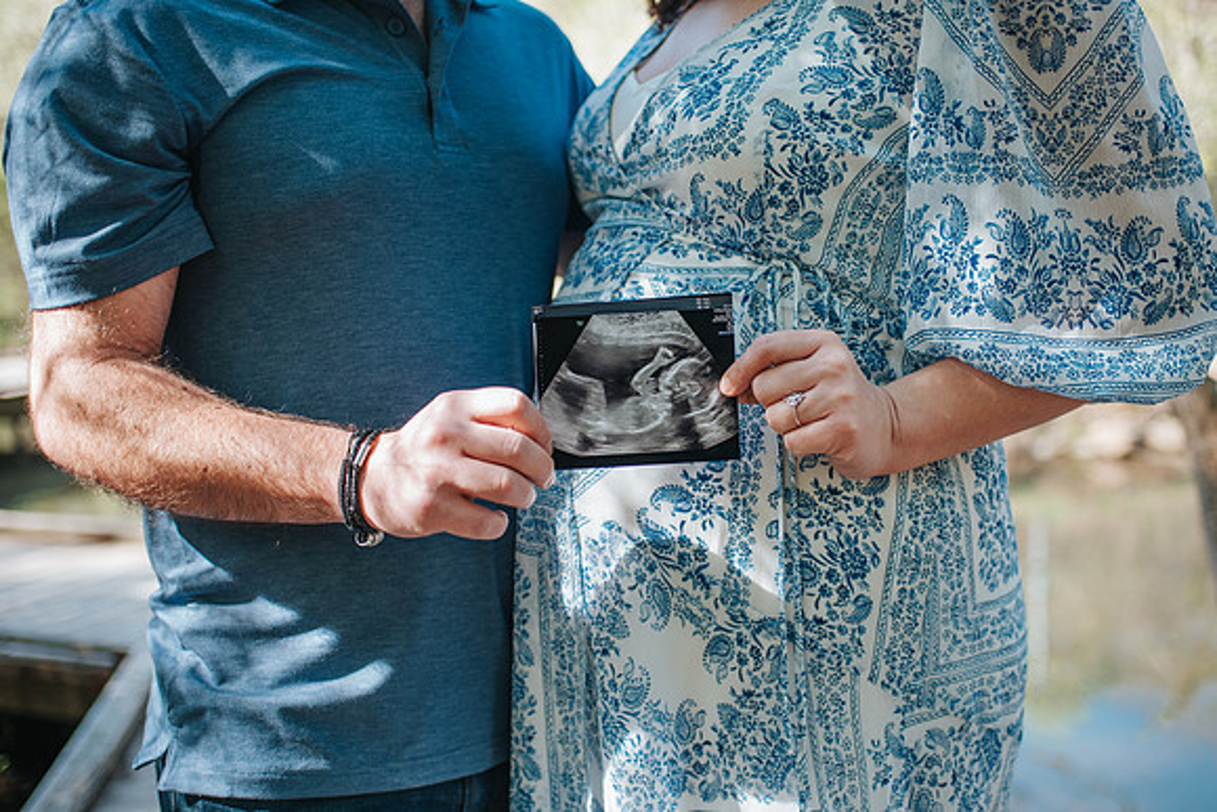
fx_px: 1299
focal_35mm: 38
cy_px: 438
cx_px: 658
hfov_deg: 50.1
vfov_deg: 34.7
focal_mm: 35
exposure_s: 1/640
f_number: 2.2
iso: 250
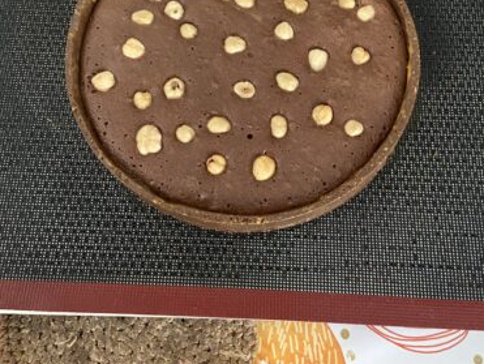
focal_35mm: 35
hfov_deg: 52.6
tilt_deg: -71.6
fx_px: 490
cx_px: 243
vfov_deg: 40.5
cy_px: 142
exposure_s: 1/25
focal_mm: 4.25
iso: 500
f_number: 1.8
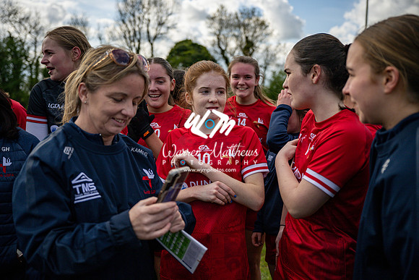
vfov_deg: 35.1
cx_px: 210
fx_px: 442
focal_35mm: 38
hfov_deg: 50.7
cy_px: 140
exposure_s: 1/8000
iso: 125
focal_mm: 38
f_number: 2.8
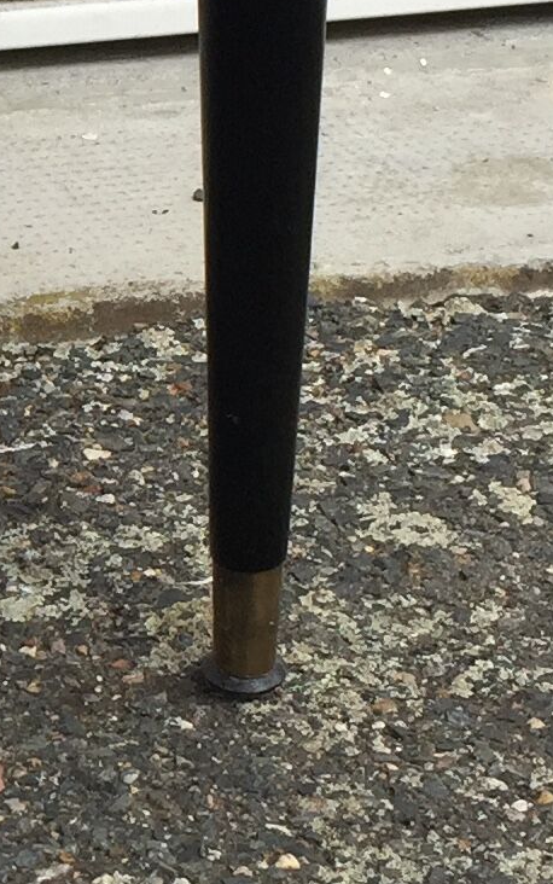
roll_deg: -0.7
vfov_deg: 15.2
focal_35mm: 137
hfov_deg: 9.0
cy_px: 505
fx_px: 3301
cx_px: -582
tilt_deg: -22.4
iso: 32
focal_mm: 4.15
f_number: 2.2
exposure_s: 1/842
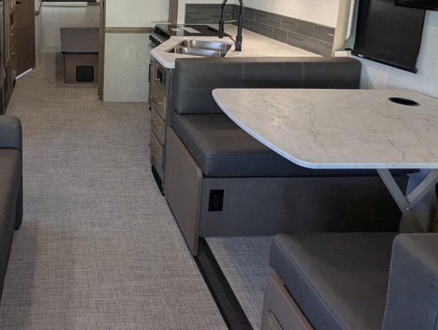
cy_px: 26
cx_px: 69
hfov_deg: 53.2
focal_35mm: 31
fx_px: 393
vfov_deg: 41.5
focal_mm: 2.35
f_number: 2.2
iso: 229
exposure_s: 1/109
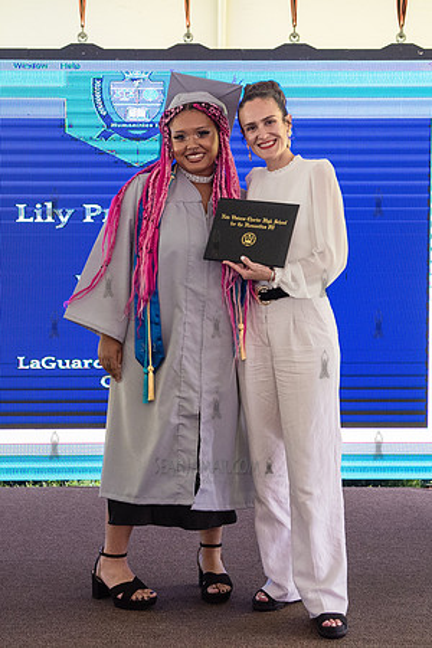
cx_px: 224
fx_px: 1229
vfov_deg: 29.5
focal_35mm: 68
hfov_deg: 19.9
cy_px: 281
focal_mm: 40
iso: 2500
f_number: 4
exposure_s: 1/800
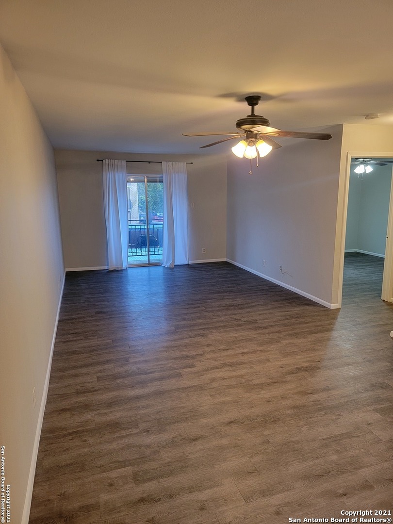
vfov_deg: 71.6
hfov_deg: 56.8
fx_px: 363
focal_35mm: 24
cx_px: 196
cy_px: 262
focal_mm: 6.7
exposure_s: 1/39
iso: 250
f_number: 1.8
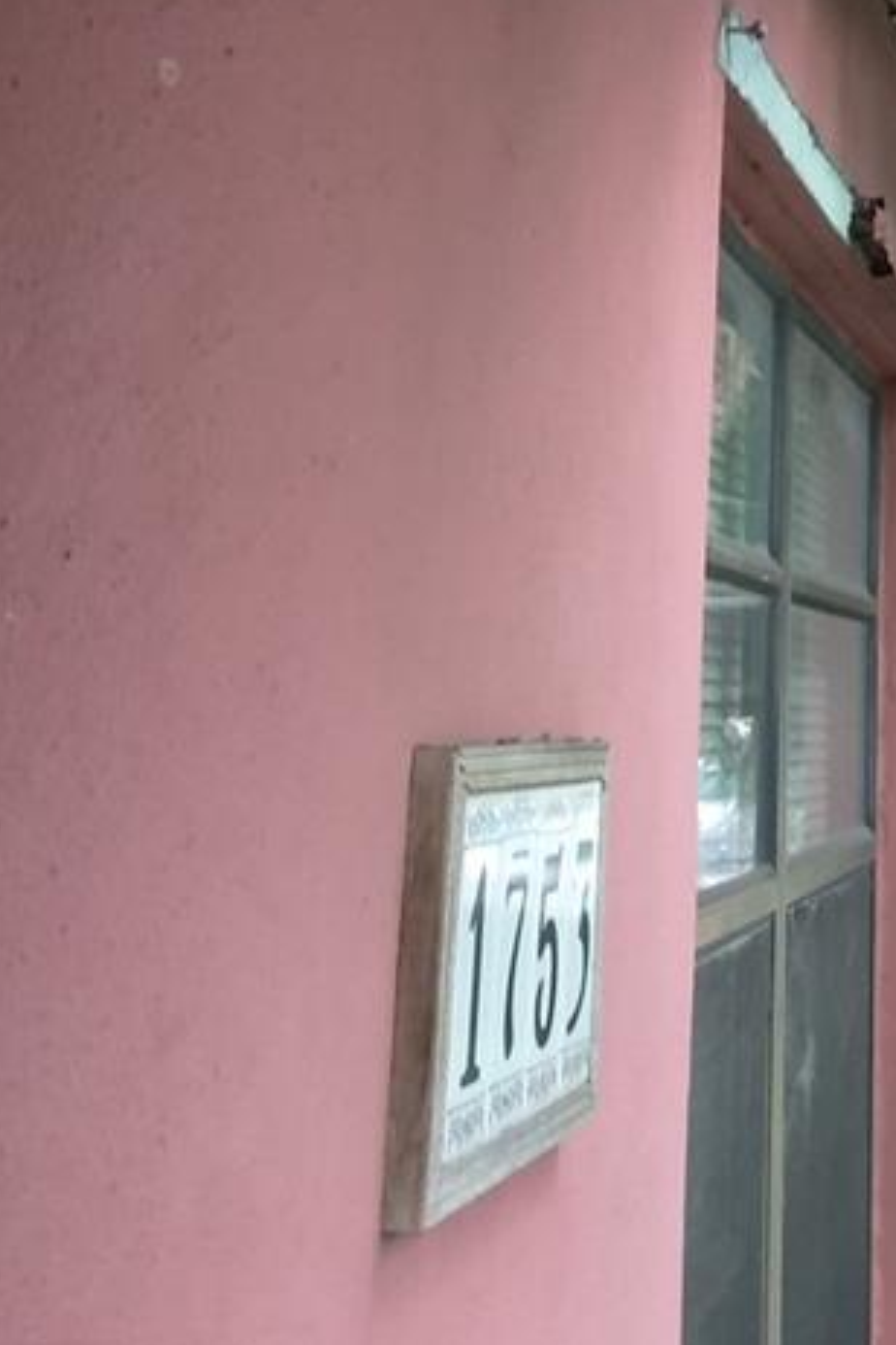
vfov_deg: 31.8
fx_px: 2016
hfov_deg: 23.8
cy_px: -198
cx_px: 937
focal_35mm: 54
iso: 281
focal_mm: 3.46
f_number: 2.2
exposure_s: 1/30
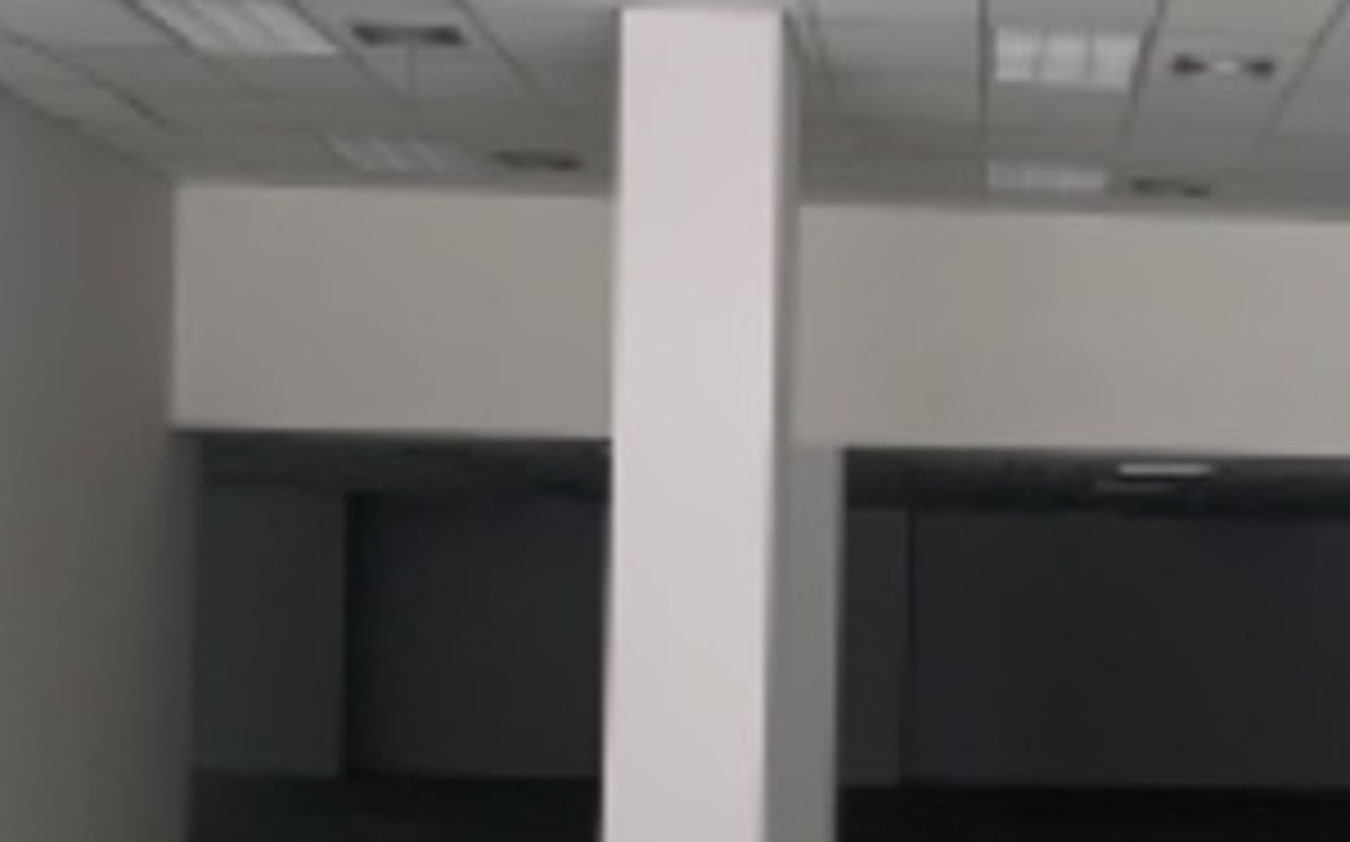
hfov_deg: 22.0
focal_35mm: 92
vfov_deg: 14.1
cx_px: 1228
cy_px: 599
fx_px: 3382
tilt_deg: -0.7
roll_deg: -1.3
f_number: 1.8
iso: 64
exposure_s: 1/121
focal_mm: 4.25
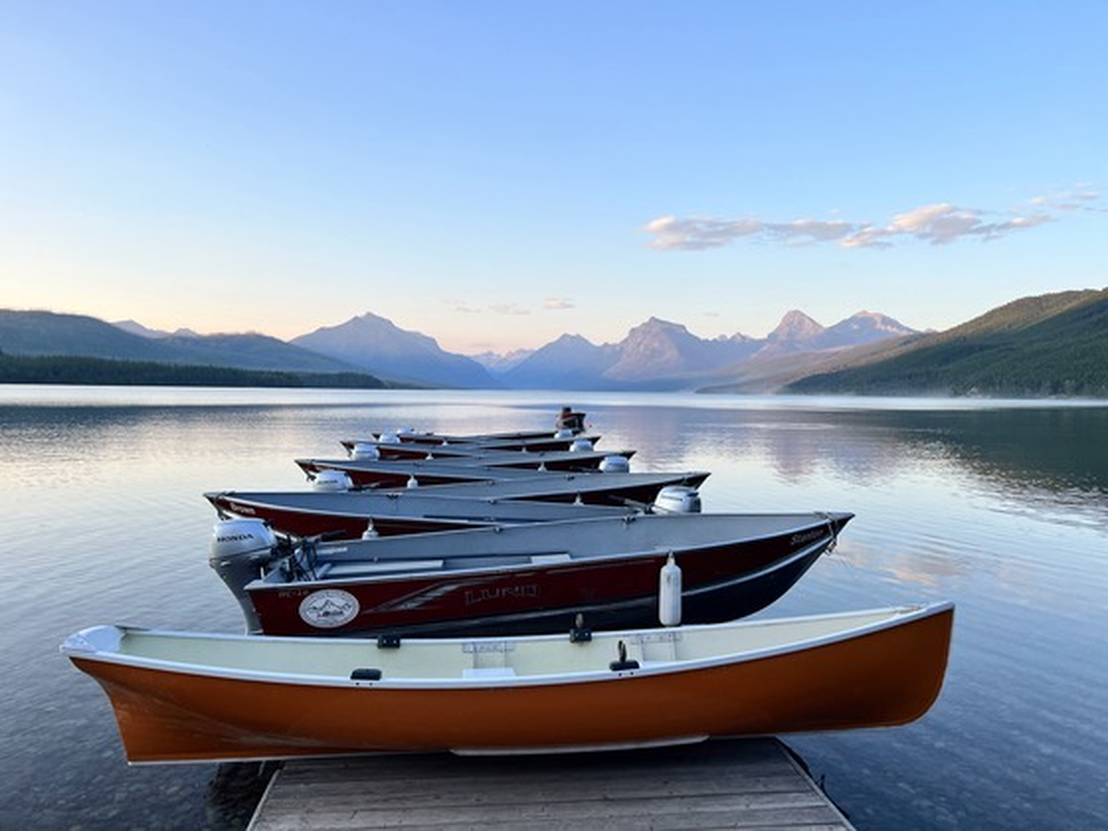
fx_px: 832
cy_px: 416
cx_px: 554
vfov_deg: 53.1
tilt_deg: -1.7
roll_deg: -0.9
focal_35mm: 26
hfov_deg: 67.3
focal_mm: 5.7
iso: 50
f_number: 1.5
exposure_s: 1/775
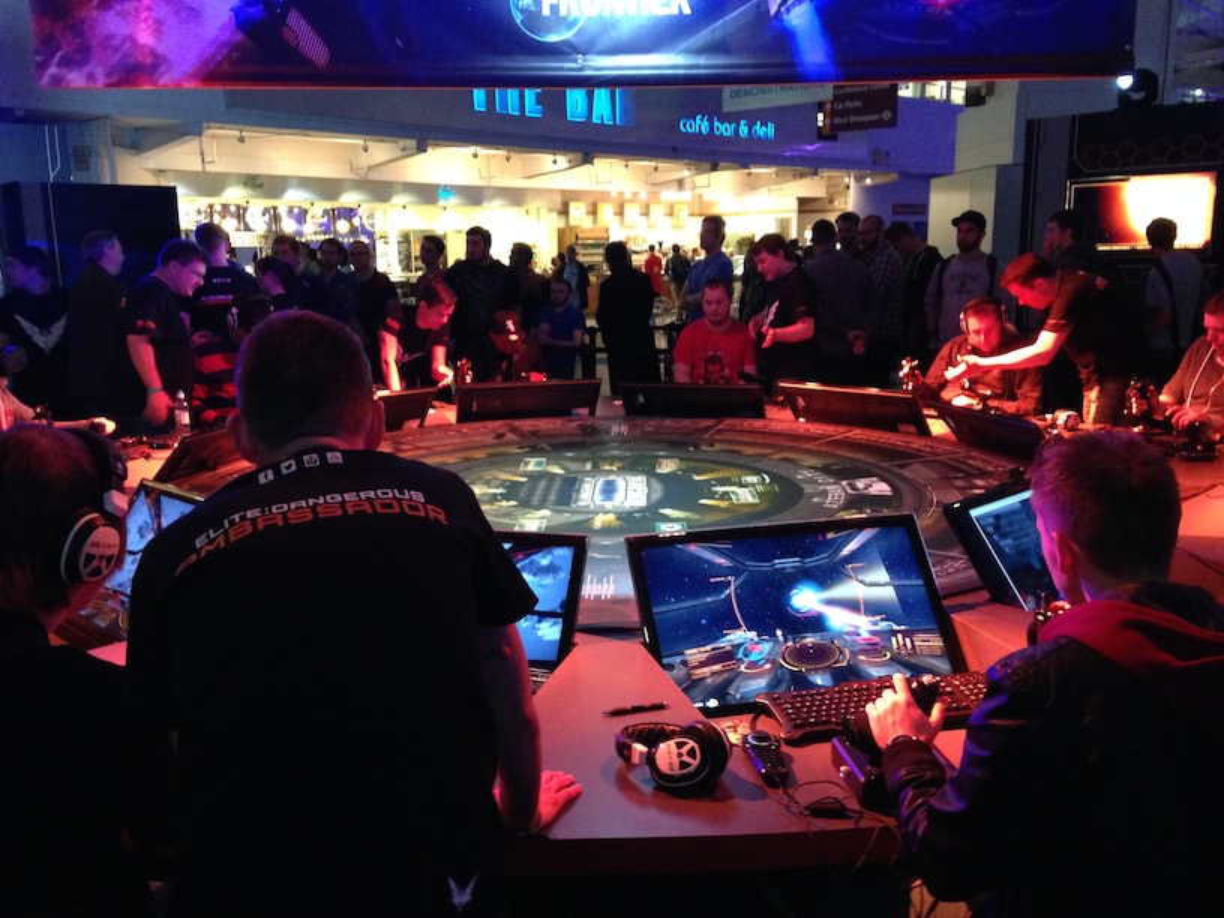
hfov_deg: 55.4
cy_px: 459
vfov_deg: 42.9
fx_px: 1167
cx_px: 612
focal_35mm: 33
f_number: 2.4
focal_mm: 4.12
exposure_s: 1/20
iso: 400
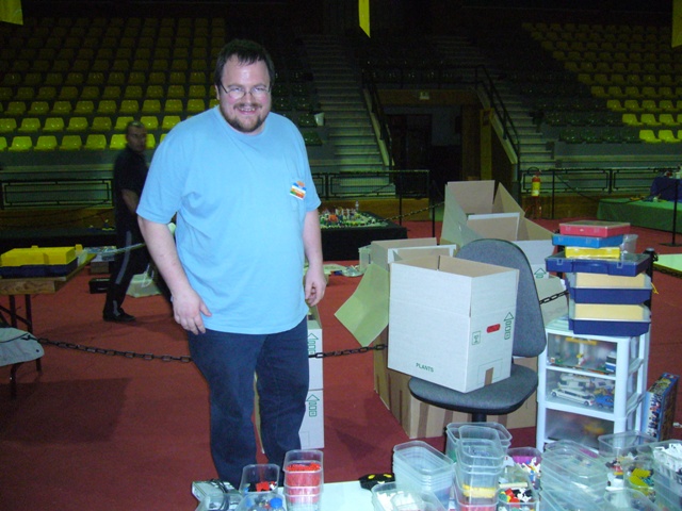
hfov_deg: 52.6
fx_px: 690
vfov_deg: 40.7
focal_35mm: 35
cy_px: 256
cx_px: 341
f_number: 2.8
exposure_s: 1/30
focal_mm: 5.8
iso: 400
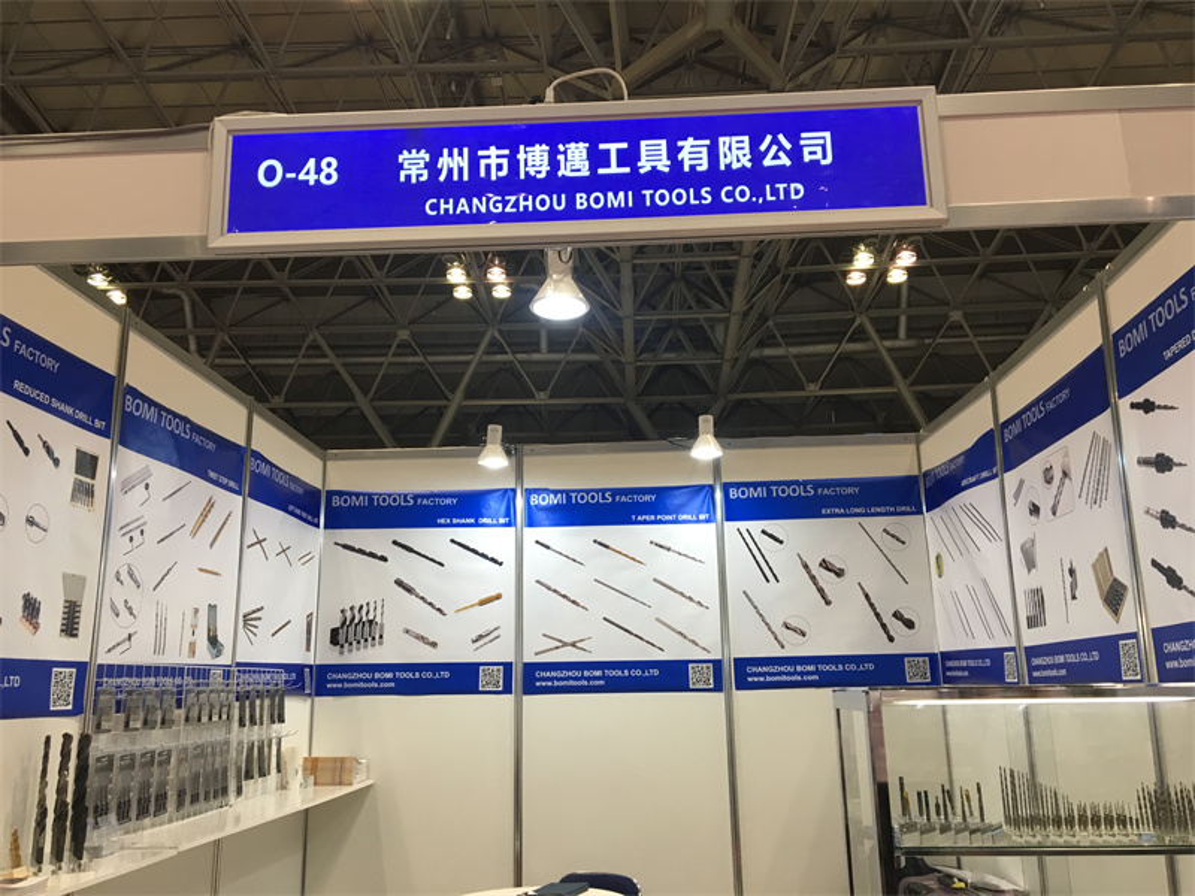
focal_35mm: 29
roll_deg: +0.7
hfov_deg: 61.7
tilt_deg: +13.6
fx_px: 1001
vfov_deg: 48.2
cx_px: 598
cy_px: 448
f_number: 2.2
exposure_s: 1/33
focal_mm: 4.15
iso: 40
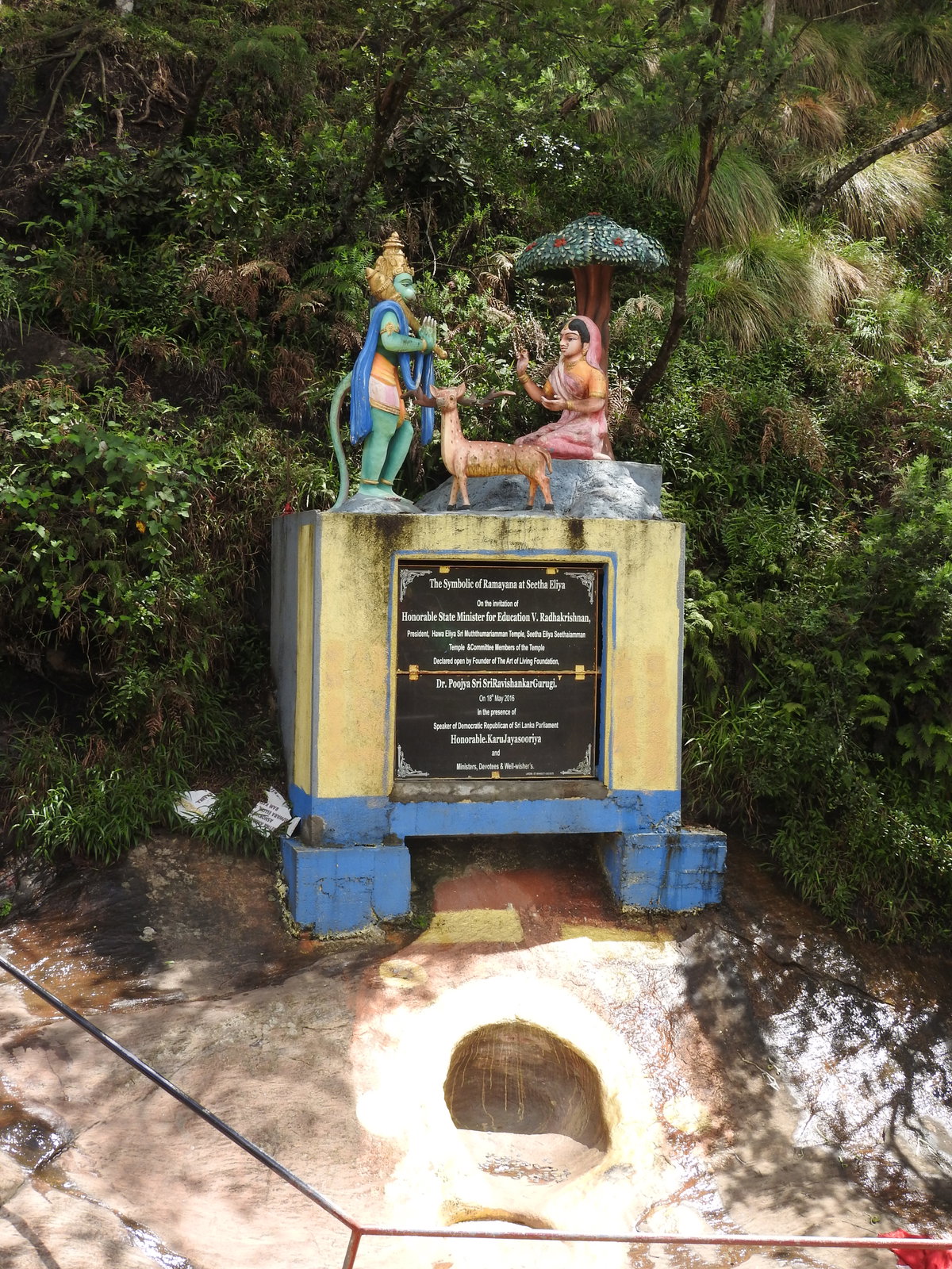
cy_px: 634
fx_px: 2017
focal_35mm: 55
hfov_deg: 26.6
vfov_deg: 34.9
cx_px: 476
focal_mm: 9.9
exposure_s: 1/320
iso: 100
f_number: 4
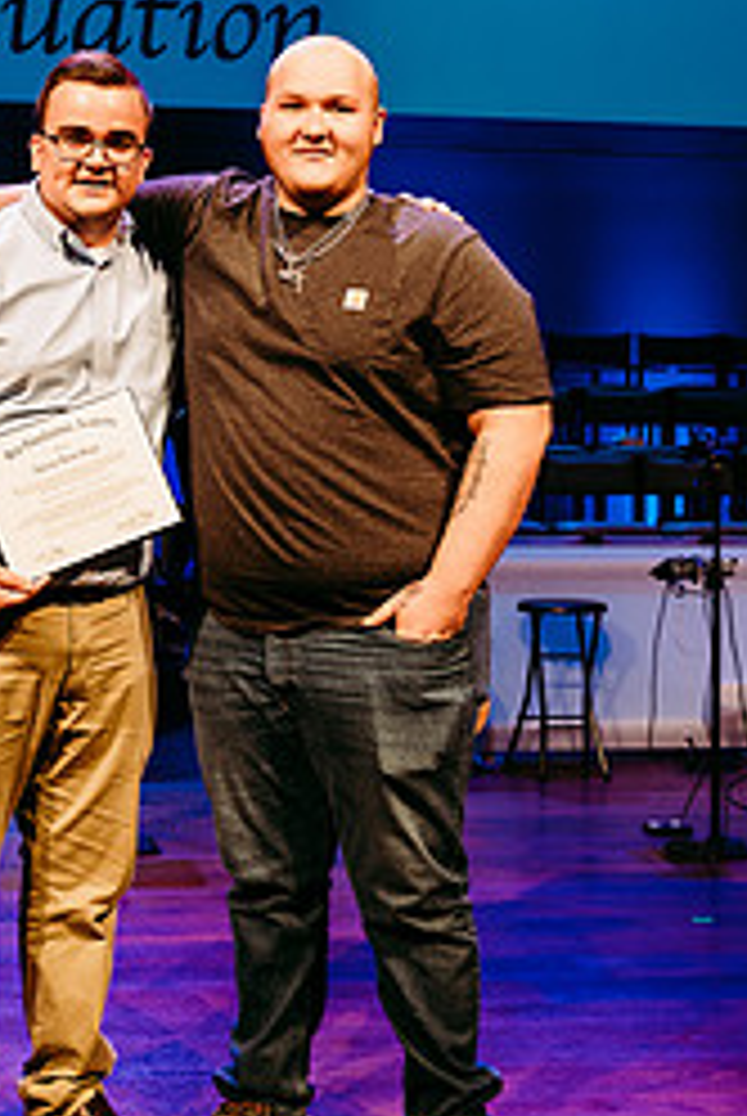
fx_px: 1800
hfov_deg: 23.3
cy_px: 356
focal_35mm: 58
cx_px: 243
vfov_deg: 34.1
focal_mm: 32
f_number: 4
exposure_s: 1/200
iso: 1000
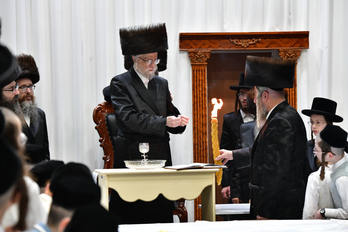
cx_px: 174
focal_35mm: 122
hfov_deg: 16.8
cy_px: 116
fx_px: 1179
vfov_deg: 11.2
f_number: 5.6
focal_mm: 122
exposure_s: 1/100
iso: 1600
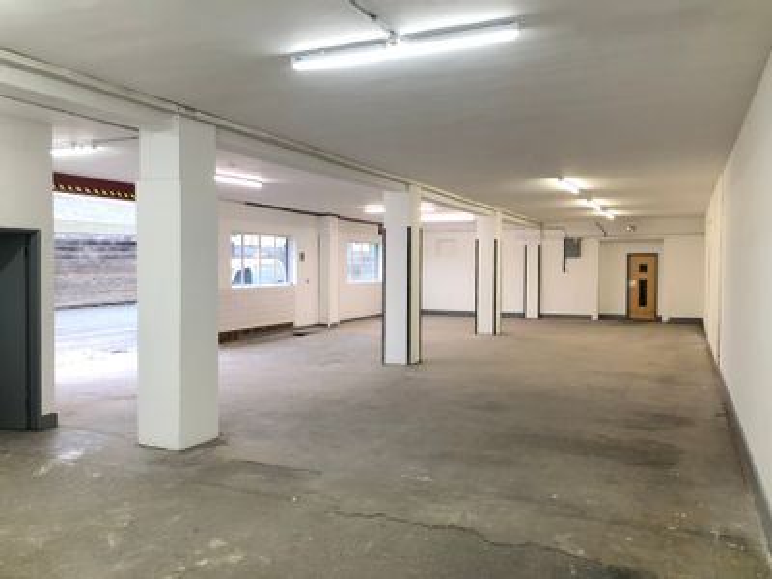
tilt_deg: -1.3
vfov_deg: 49.7
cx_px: 386
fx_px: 624
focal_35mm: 28
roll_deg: +0.0
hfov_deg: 63.4
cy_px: 290
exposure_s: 1/33
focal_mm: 4
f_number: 1.8
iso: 40
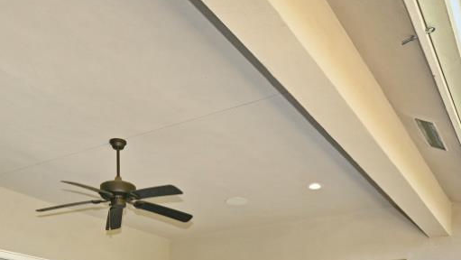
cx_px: 228
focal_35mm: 43
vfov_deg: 23.7
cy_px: 356
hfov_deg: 47.3
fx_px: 526
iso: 140
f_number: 5.6
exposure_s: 1/125
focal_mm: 14
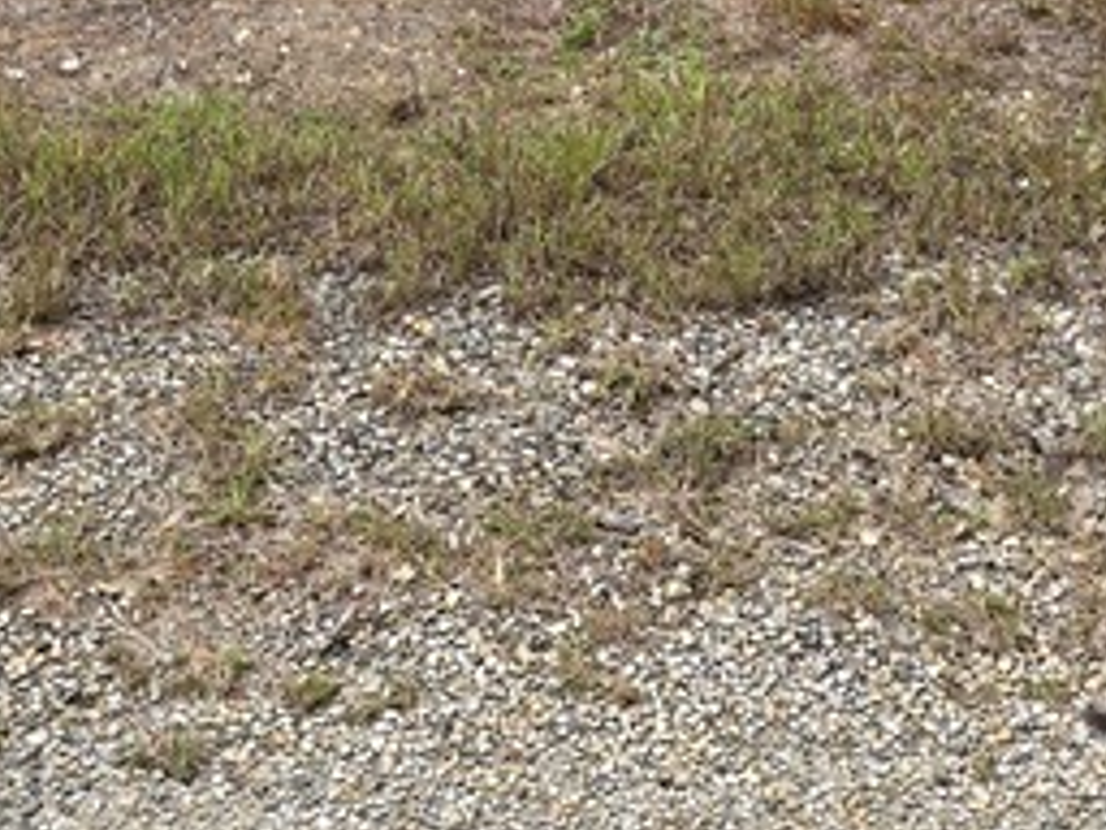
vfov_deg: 15.0
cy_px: -376
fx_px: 2939
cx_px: 592
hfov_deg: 21.3
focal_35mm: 92
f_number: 1.7
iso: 12
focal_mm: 6.3
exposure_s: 1/545
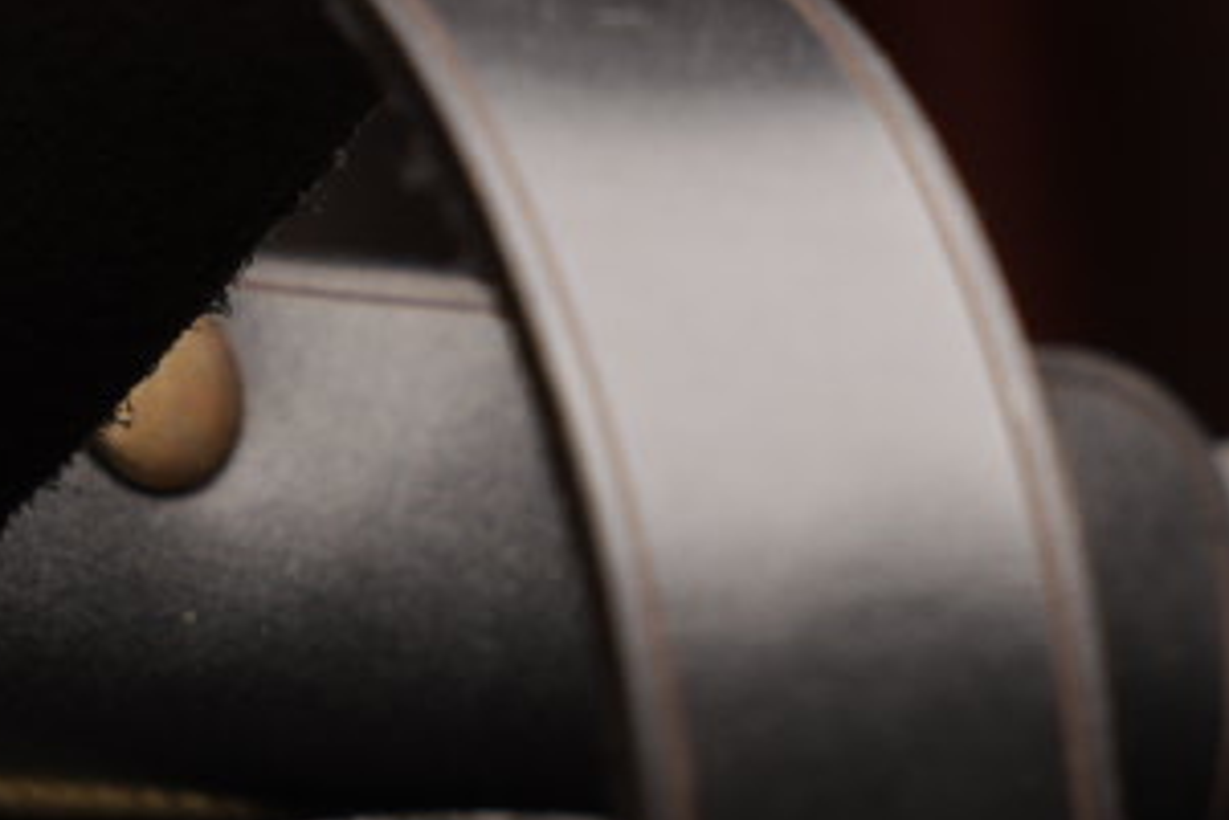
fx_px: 12842
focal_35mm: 376
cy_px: 1346
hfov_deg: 5.5
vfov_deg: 3.6
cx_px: 425
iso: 100
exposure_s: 1/50
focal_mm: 70
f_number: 6.3
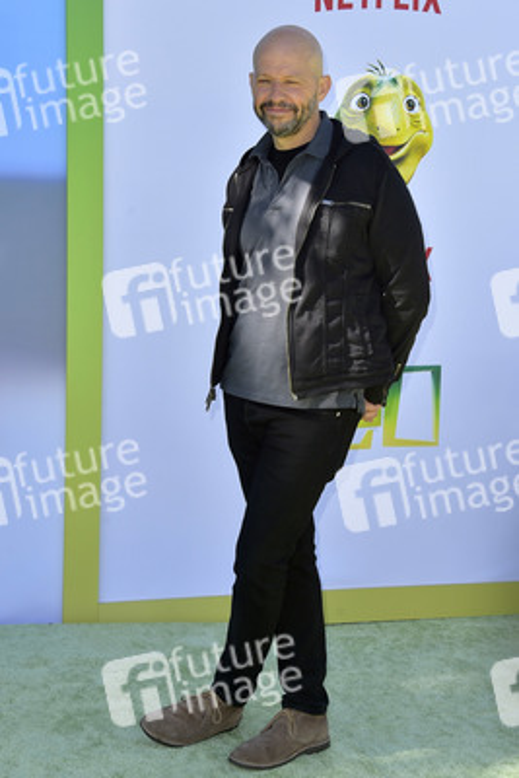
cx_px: 260
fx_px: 1339
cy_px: 389
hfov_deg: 21.9
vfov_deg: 32.4
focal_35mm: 62
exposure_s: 1/250
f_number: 7.1
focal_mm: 62
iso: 125
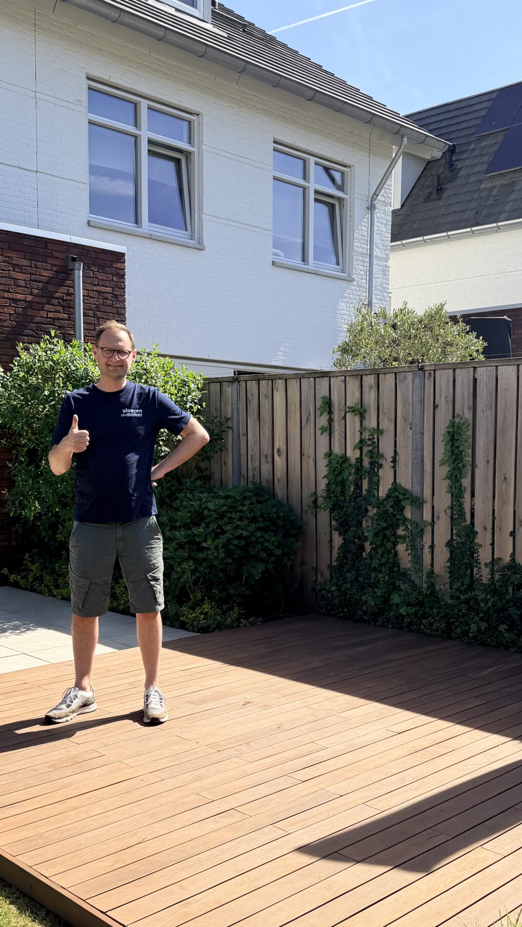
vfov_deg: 53.8
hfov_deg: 32.0
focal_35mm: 37
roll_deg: +0.0
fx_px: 910
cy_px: 528
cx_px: 287
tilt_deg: -6.0
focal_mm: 6.76
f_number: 1.78
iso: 80
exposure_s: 1/3021
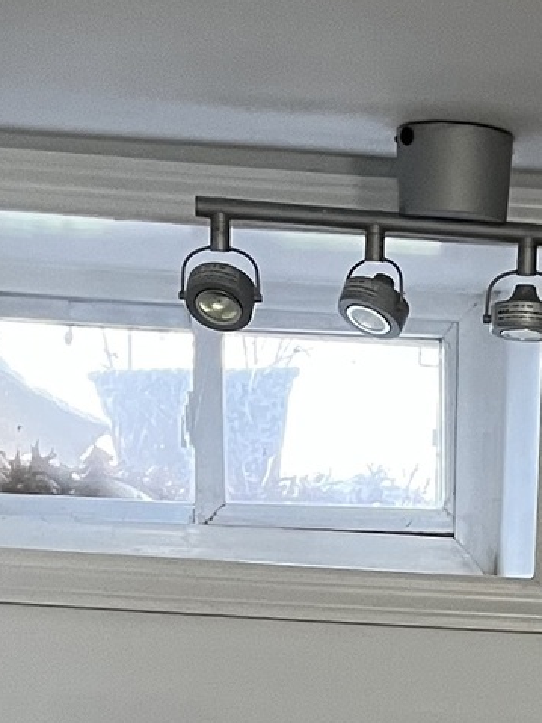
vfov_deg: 14.0
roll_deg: -2.6
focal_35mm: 125
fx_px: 2611
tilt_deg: -10.8
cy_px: 1297
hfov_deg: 11.6
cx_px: 643
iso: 250
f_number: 1.6
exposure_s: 1/60
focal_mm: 5.1
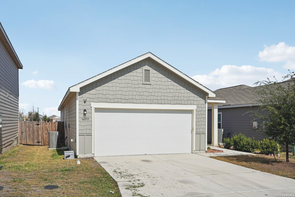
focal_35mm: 32
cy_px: 98
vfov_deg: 41.1
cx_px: 148
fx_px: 262
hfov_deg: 58.7
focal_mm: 32
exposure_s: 1/800
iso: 100
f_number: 8
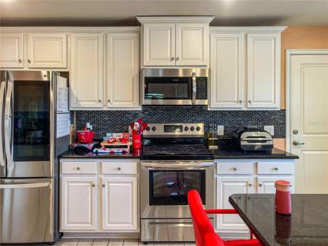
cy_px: 123
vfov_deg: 54.9
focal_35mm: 25
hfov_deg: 69.4
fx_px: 237
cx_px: 164
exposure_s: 1/60
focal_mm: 5.1
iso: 64
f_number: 1.6
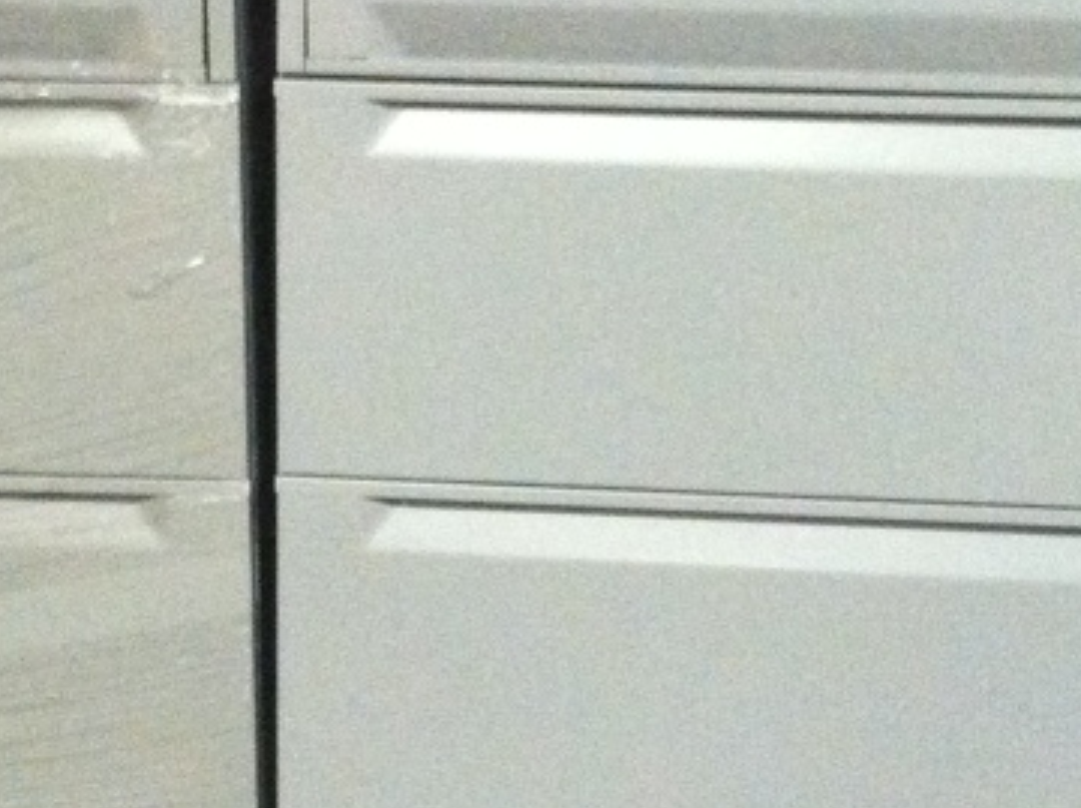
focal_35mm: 126
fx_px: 3930
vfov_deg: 11.7
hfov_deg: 15.7
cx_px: 438
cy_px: 622
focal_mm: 3.85
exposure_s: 1/15
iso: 400
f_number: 2.8
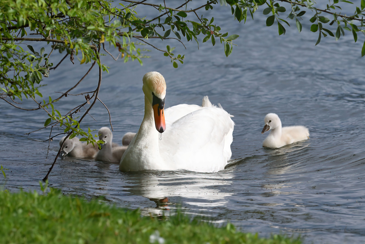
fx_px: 4562
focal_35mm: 450
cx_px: 182
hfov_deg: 4.6
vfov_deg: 3.1
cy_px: 122
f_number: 7.1
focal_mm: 300
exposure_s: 1/2000
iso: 250
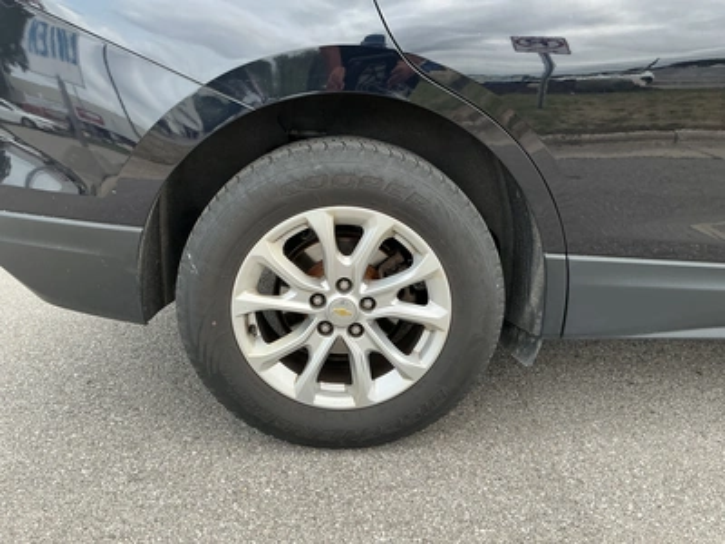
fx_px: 586
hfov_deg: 63.4
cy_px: 272
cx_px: 362
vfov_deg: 49.7
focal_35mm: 28
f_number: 1.8
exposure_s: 1/389
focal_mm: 3
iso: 25
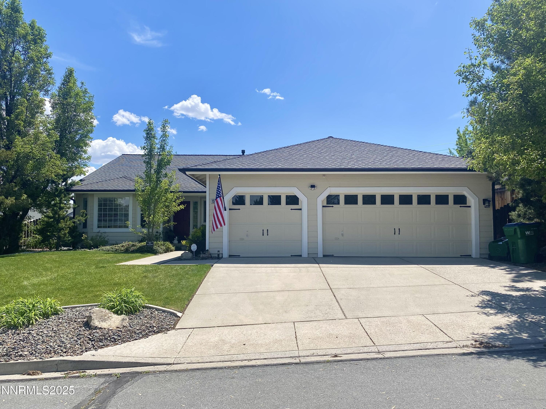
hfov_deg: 67.3
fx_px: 410
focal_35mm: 26
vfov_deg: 53.1
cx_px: 273
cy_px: 204
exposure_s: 1/3497
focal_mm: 4.25
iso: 32
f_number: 1.8
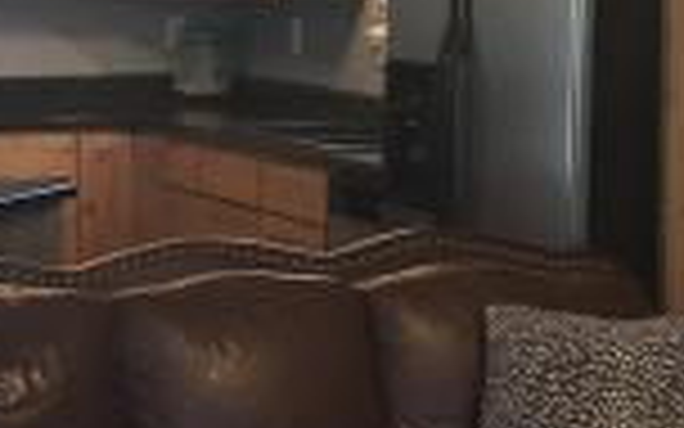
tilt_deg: -5.3
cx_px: 256
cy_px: 198
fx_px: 2330
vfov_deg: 10.5
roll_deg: -0.5
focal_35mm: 125
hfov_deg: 16.7
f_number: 1.8
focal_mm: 4
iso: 64
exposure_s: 1/15
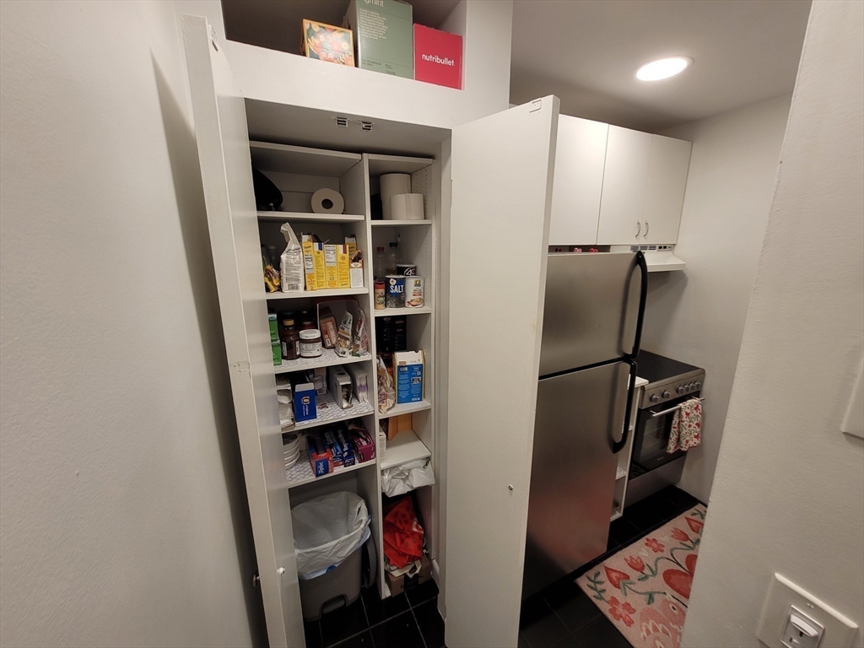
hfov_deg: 106.2
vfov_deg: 89.9
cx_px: 432
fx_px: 324
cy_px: 324
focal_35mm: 13
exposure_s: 1/60
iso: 50
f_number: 2.2
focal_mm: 1.74
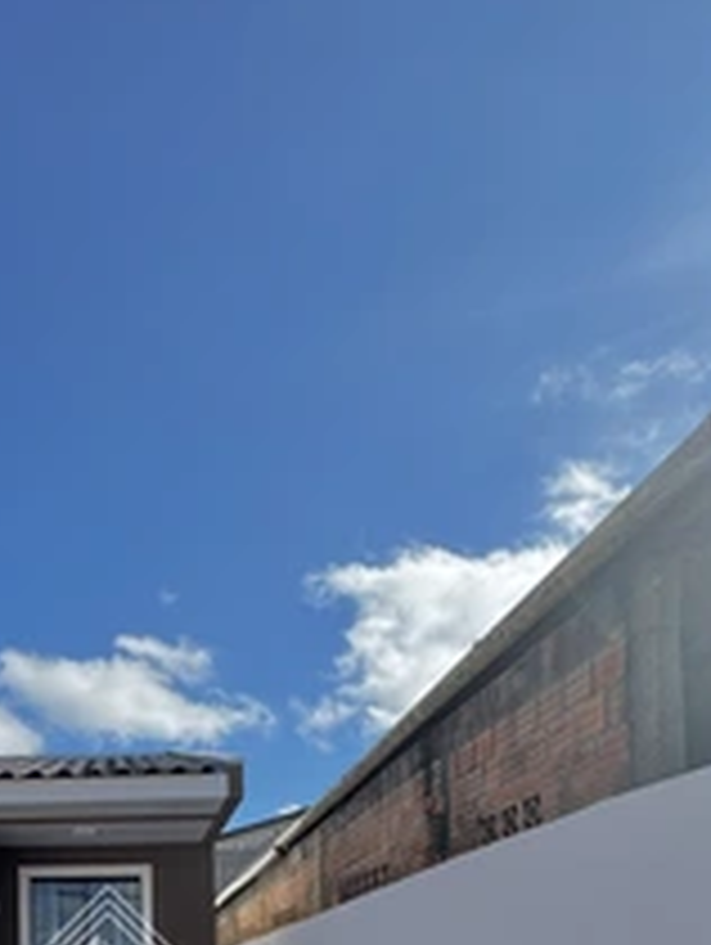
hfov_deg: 41.6
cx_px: 108
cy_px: 994
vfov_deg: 45.4
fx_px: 875
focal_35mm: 32
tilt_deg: +1.8
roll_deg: +1.0
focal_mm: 2.22
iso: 50
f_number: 2.2
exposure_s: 1/1323
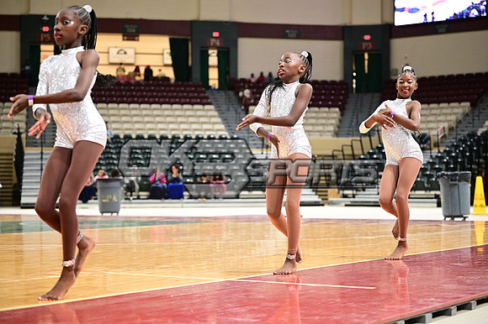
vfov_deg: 19.4
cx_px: 244
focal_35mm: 70
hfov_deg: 28.9
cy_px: 162
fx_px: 948
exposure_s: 1/1000
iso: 6400
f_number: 3.2
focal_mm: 70
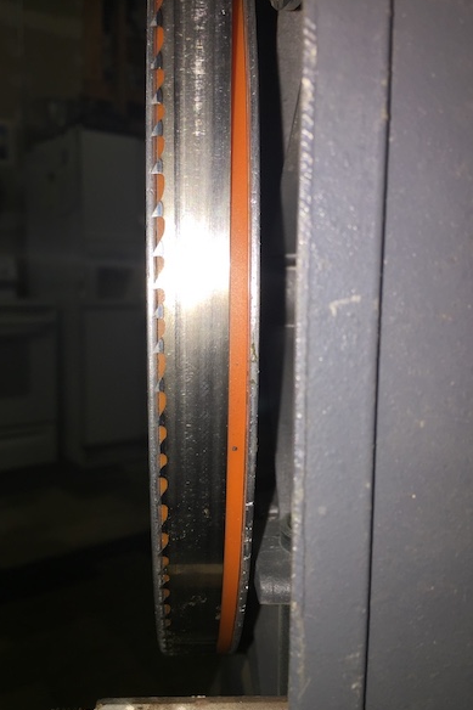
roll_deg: -0.4
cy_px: 361
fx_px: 611
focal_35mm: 31
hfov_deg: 42.2
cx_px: 203
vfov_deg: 60.3
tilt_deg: -3.8
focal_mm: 4.15
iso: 32
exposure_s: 1/137
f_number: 2.2
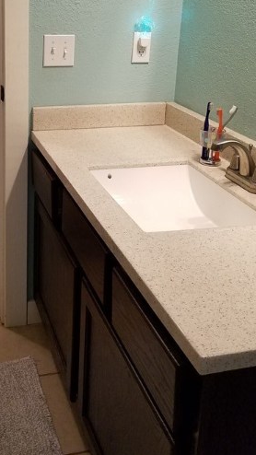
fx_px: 531
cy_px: 111
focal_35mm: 44
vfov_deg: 44.8
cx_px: 57
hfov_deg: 26.7
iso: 160
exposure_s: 1/60
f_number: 1.7
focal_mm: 4.2
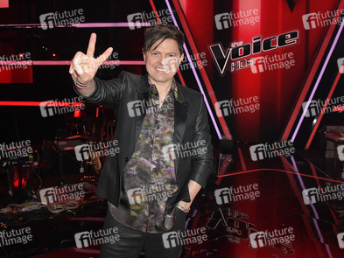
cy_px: 129
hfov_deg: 56.8
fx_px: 318
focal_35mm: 32
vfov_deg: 44.2
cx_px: 161
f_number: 7.1
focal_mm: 29
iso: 2500
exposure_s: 1/200
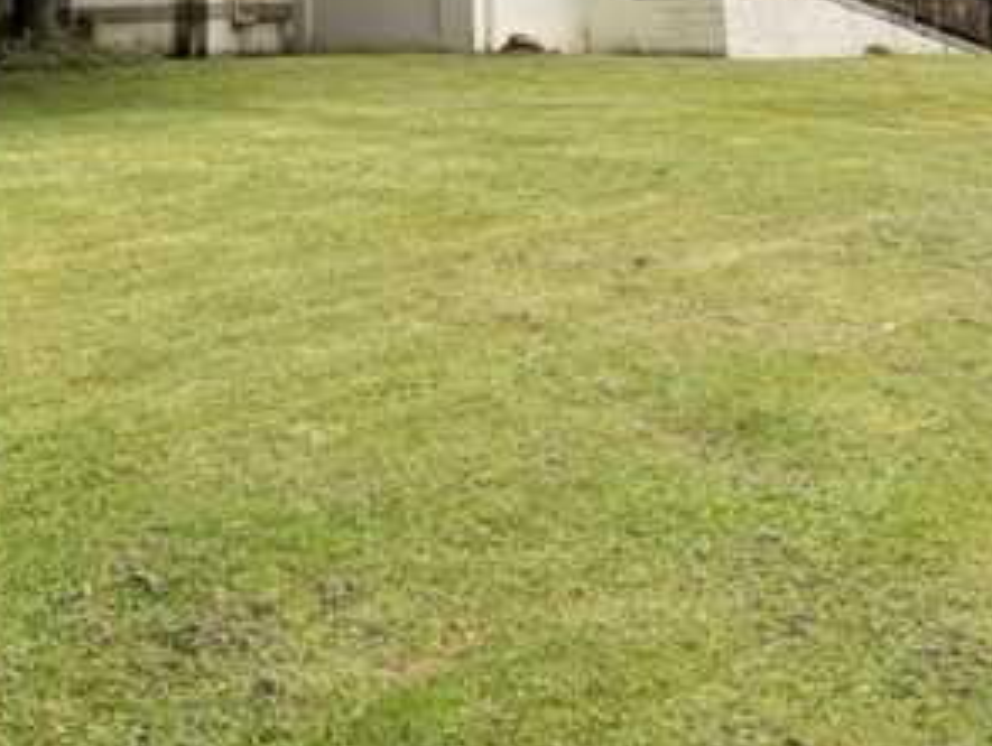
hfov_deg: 29.7
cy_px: -121
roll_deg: +1.4
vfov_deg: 21.2
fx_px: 1865
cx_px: 383
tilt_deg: +8.3
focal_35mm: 65
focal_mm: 6.76
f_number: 1.78
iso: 100
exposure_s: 1/3759
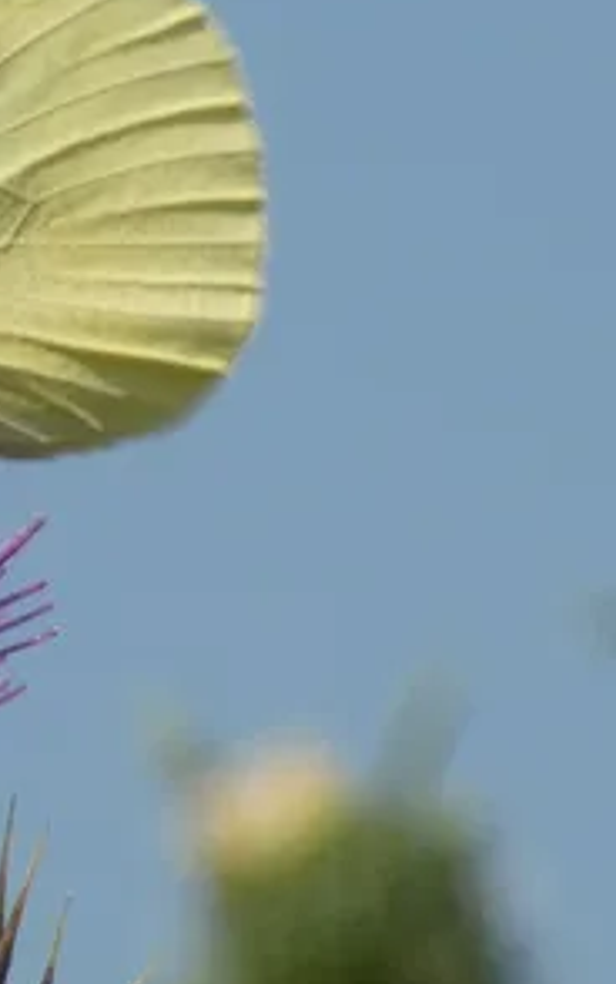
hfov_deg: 2.4
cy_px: 271
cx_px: -362
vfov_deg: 3.9
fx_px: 14625
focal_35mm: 545
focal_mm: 42.3
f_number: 5.5
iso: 80
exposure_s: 1/500
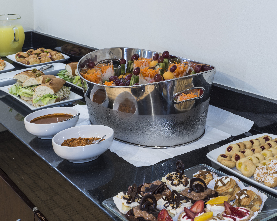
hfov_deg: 32.9
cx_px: 167
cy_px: 111
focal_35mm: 57
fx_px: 467
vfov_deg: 26.7
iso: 100
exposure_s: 20
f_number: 16
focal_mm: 50
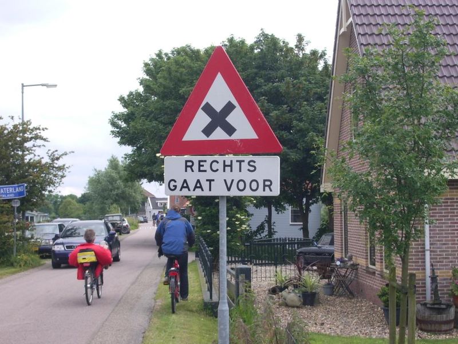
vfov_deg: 23.7
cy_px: 172
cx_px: 229
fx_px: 820
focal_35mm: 62
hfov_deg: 31.2
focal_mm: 10.2
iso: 50
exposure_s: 1/125
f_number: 5.6
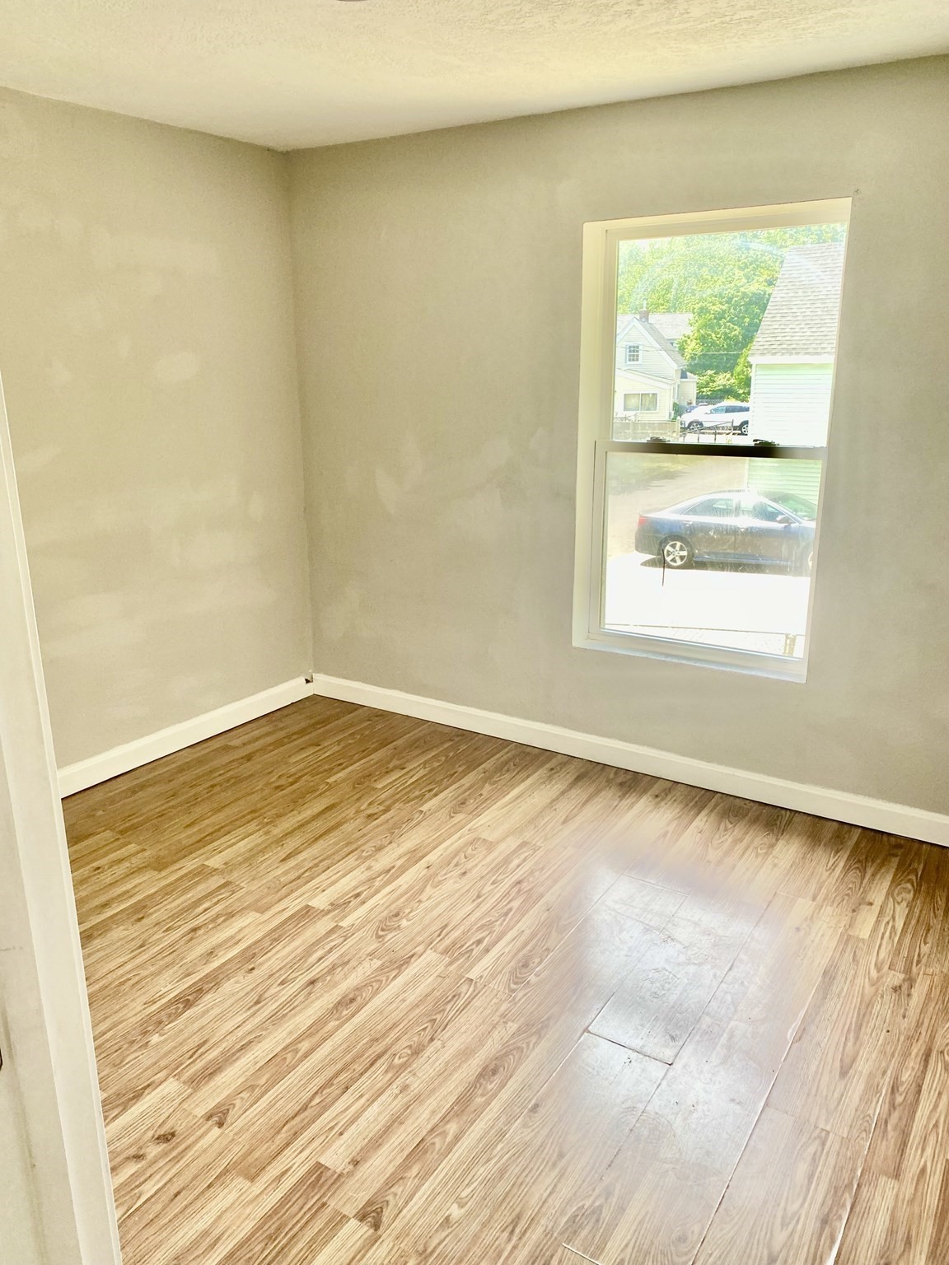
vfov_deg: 67.3
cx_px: 474
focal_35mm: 26
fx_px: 950
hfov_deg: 53.1
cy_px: 632
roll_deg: +0.8
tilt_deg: -15.6
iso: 64
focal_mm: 4.25
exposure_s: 1/121
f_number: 1.8
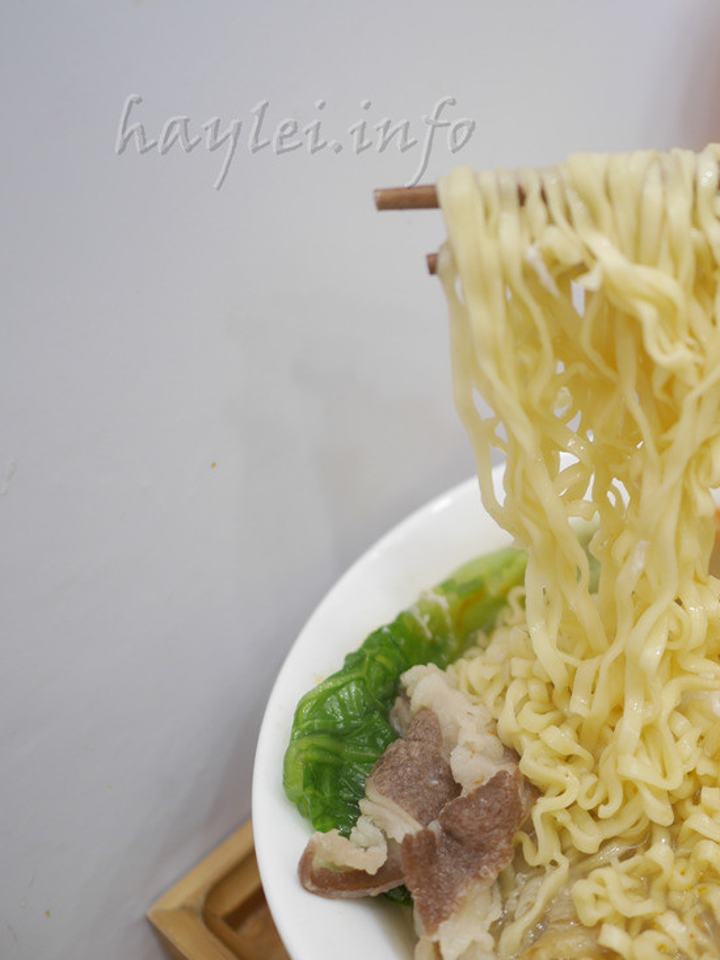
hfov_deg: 33.8
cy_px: 476
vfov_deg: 45.8
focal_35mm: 41
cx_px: 602
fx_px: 1137
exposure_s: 1/80
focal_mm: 15
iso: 200
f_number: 1.7
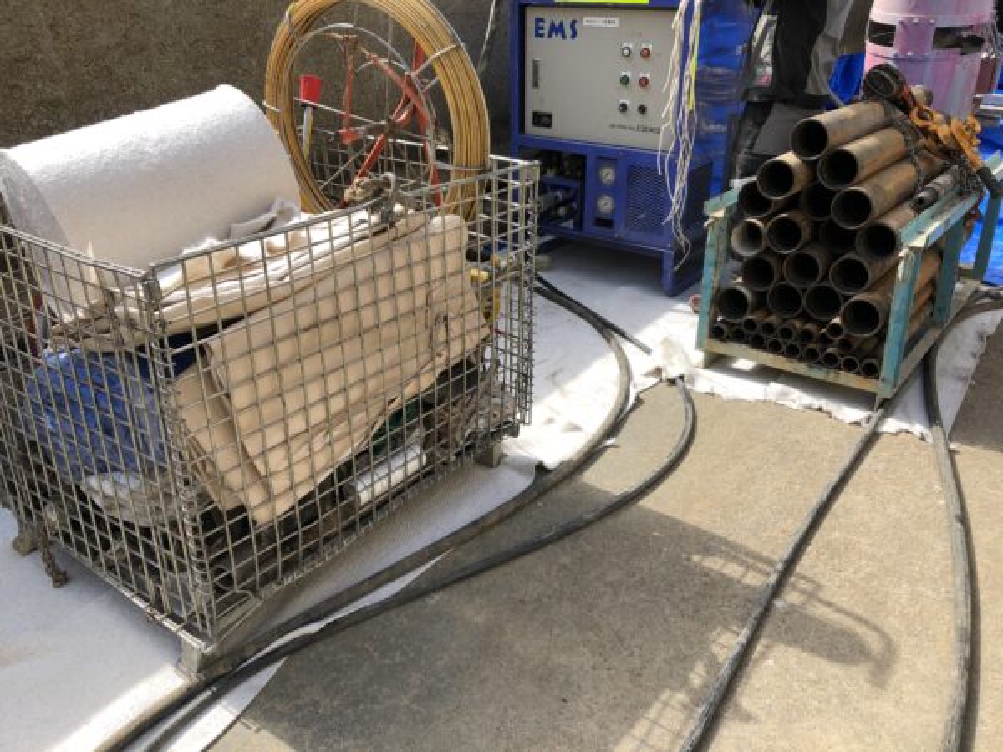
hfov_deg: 63.4
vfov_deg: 49.7
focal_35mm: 28
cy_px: 376
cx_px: 502
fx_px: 811
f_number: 1.8
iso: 20
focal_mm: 3.99
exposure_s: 1/1066
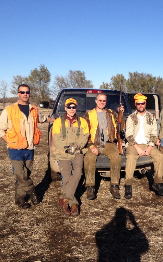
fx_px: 355
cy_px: 132
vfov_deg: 40.3
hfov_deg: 25.3
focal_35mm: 50
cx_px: 137
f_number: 2.4
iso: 50
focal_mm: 4.28
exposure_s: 1/1727
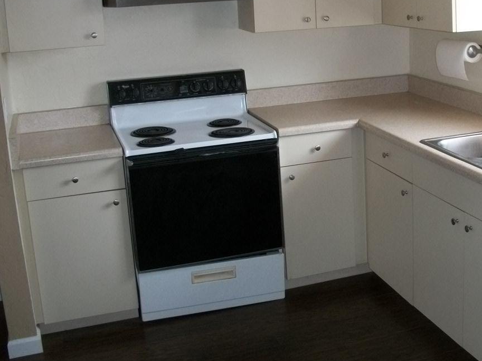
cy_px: 136
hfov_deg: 36.2
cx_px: 348
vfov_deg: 27.9
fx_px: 724
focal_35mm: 52
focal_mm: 6.3
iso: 160
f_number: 3.1
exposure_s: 1/80
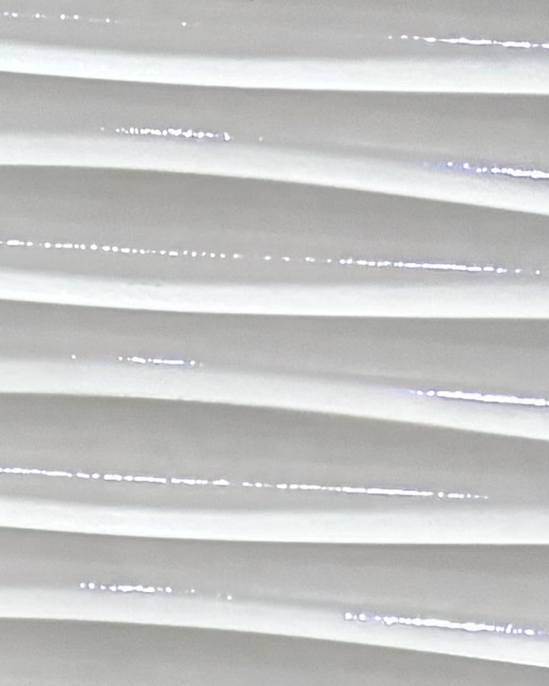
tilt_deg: -0.6
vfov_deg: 8.8
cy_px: 1855
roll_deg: -2.7
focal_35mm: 191
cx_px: -1322
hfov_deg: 6.9
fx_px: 3880
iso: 500
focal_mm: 5.96
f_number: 1.6
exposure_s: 1/50
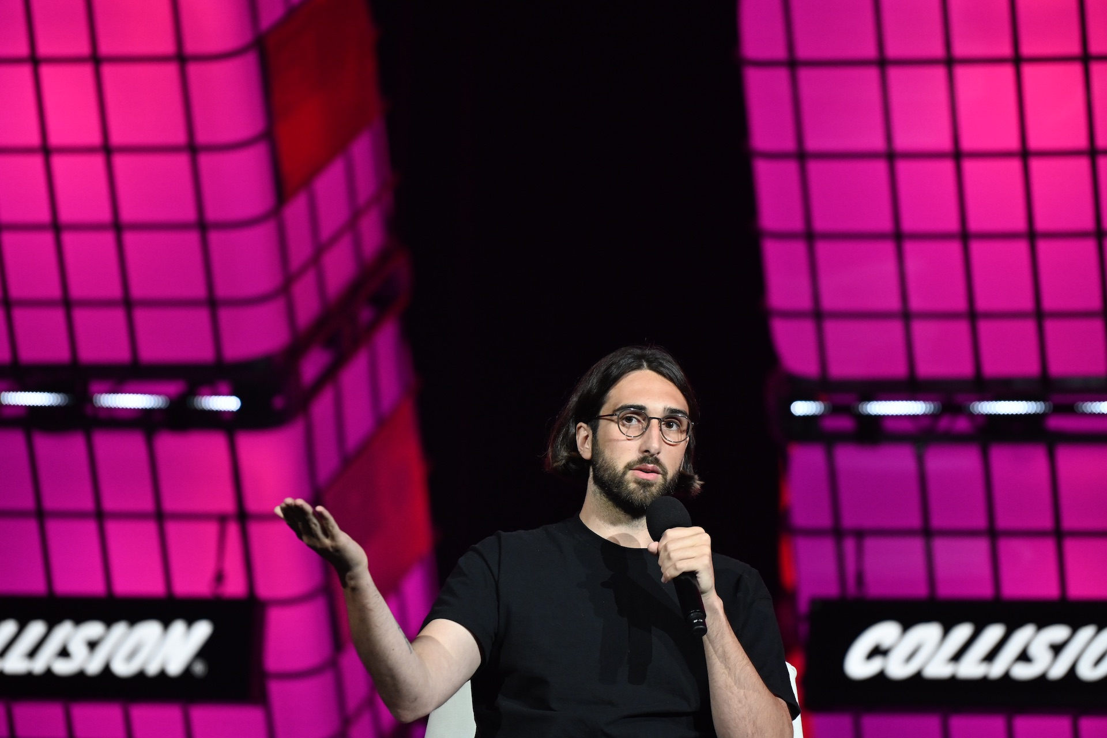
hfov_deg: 10.3
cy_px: 369
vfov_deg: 6.9
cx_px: 554
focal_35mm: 200
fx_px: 6150
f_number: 2.8
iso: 3200
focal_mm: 200
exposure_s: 1/320
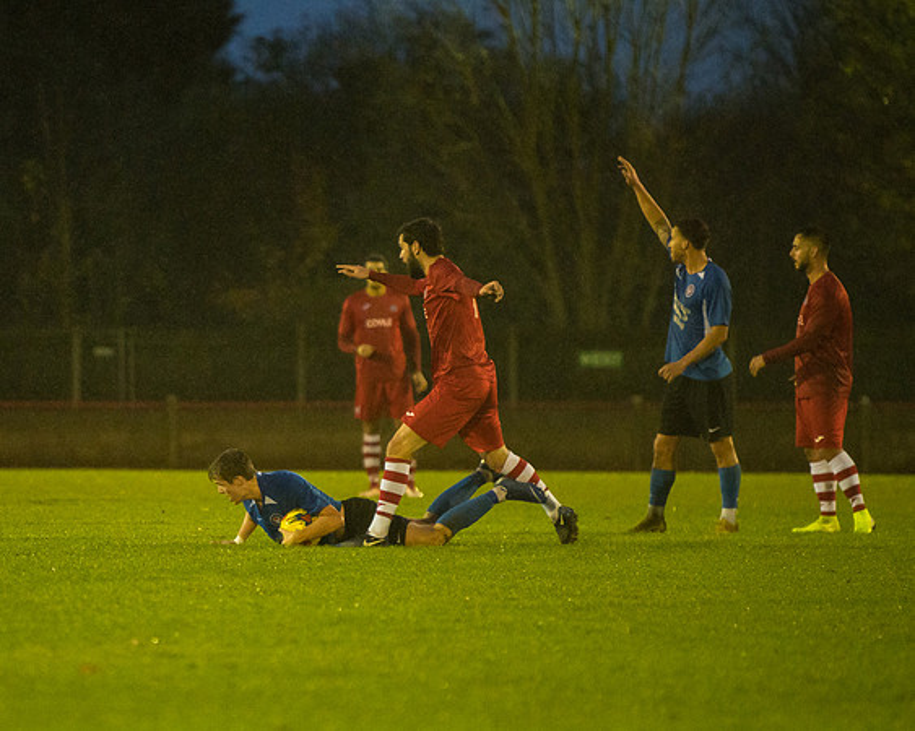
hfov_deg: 5.8
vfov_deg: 4.7
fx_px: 8972
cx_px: 233
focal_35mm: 331
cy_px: 469
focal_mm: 200
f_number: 2.8
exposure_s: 1/1000
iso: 5000
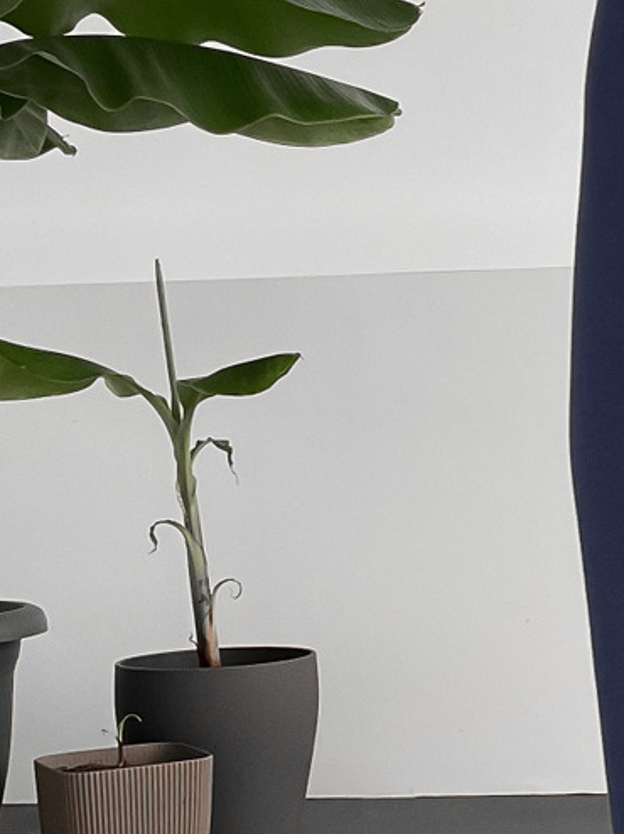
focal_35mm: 94
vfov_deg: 20.9
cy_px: 483
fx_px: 2261
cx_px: 811
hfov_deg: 15.0
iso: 64
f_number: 1.8
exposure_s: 1/90
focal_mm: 3
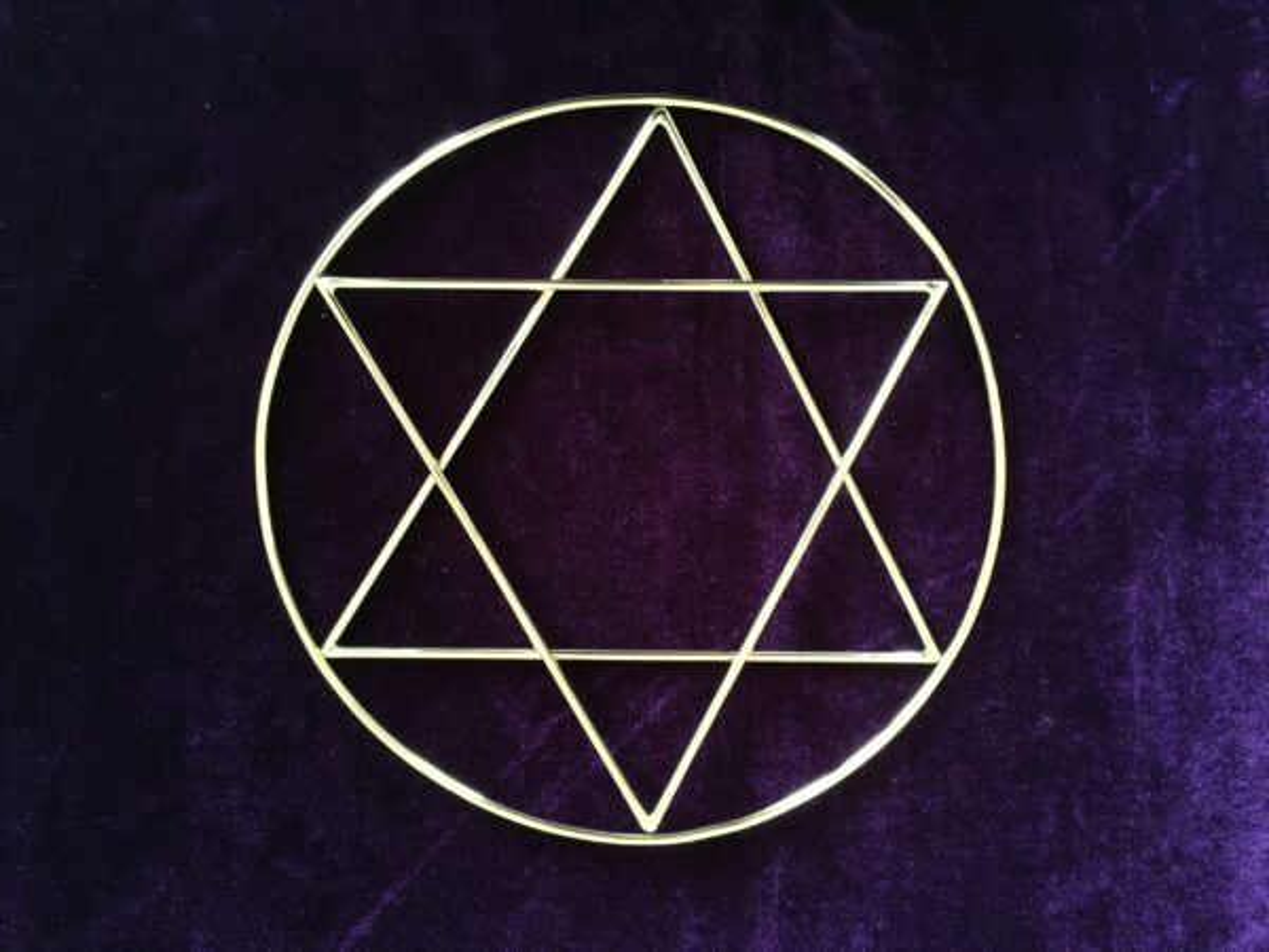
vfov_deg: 48.2
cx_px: 634
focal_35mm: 29
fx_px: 1063
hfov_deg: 61.7
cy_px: 476
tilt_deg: -88.2
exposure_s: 1/17
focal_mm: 4.15
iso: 250
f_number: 2.2
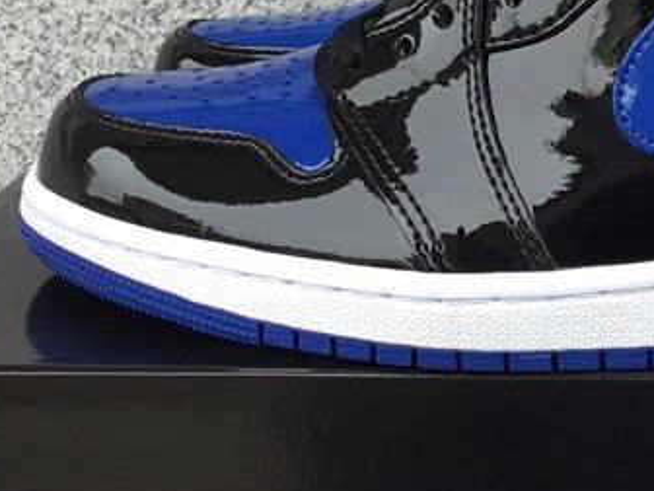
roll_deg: -0.9
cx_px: 601
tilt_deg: -14.5
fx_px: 1568
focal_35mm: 83
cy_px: 211
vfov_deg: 17.8
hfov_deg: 22.9
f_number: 2.4
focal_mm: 3.3
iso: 25
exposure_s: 1/114
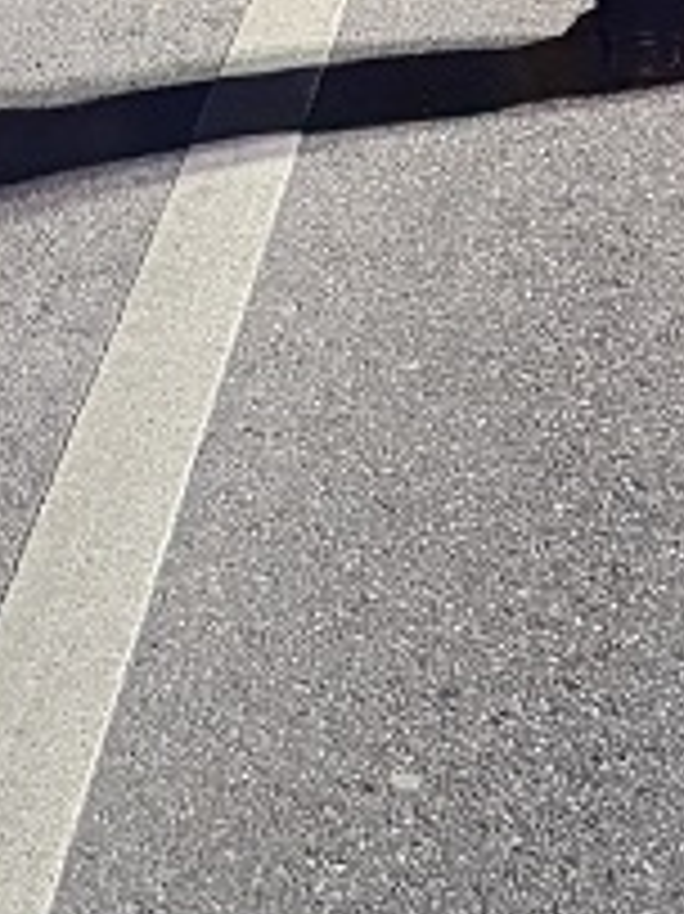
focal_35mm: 126
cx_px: 814
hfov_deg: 11.5
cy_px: -1013
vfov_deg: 13.2
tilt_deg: -2.2
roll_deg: -0.4
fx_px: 3323
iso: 800
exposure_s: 1/58
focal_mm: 6.76
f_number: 1.78
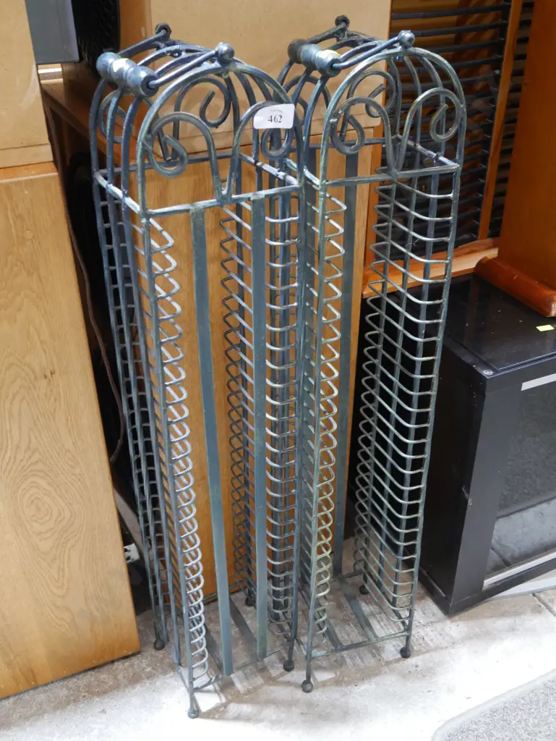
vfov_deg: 51.3
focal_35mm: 36
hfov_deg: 39.7
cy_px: 370
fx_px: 770
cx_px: 278
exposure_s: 1/60
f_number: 4
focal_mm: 18
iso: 2000
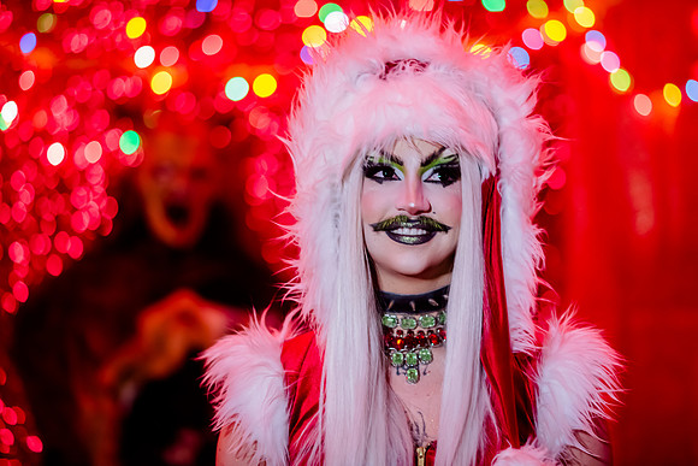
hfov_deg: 18.7
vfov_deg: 12.6
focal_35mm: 109
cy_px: 224
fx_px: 2117
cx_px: 363
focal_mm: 105
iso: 2500
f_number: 2
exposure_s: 1/80
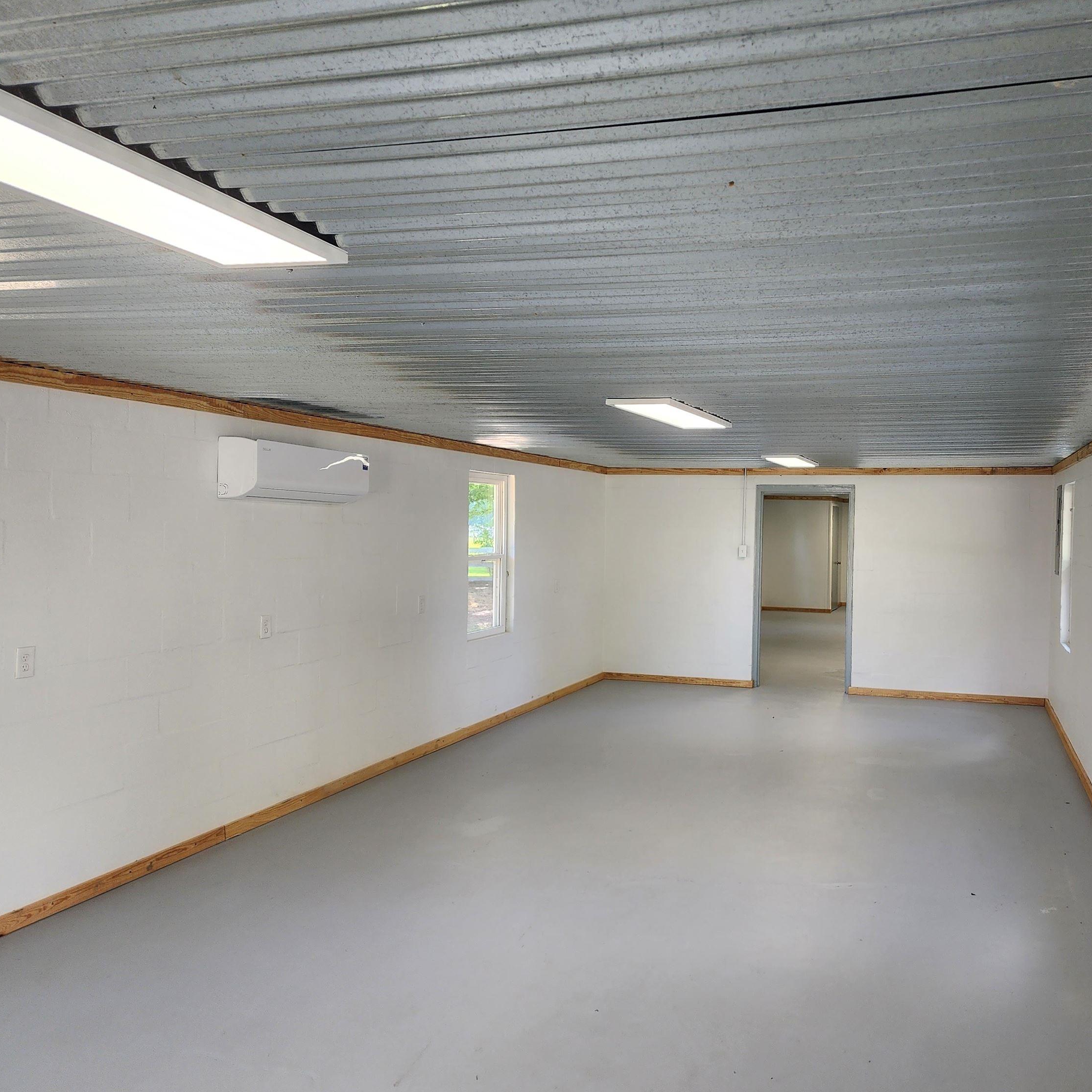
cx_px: 693
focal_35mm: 28
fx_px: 999
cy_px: 546
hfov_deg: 56.5
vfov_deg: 57.3
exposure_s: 1/120
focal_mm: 6.4
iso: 80
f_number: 1.8
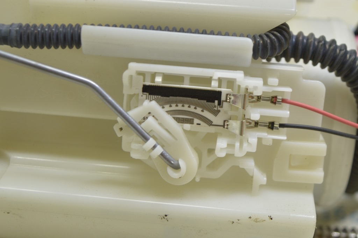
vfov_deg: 19.7
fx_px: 686
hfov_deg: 29.3
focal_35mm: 69
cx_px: 179
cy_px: 119
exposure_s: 1/20
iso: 400
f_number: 5.6
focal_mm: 46
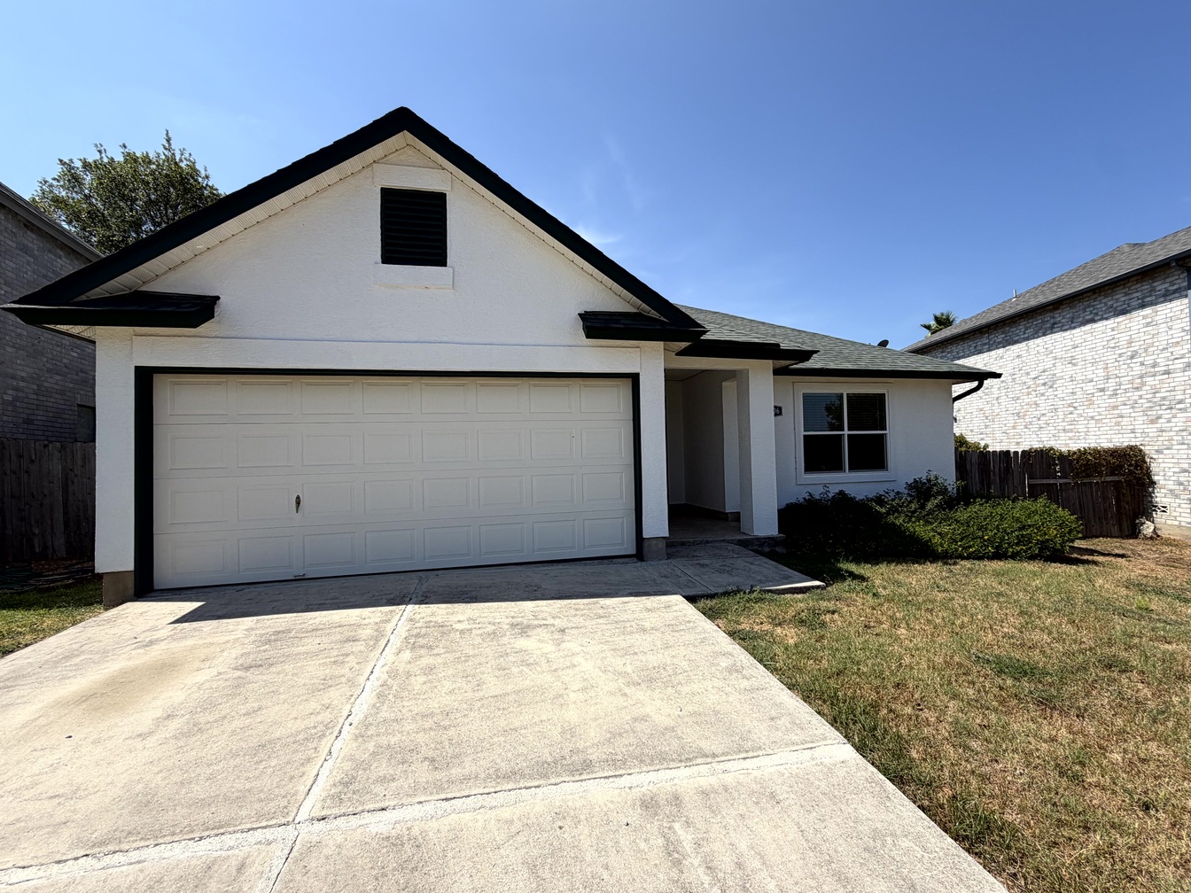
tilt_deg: +0.7
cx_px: 615
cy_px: 446
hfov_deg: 98.1
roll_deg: +1.5
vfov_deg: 81.7
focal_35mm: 15
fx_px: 516
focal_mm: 2.22
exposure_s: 1/1087
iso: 20
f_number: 2.2
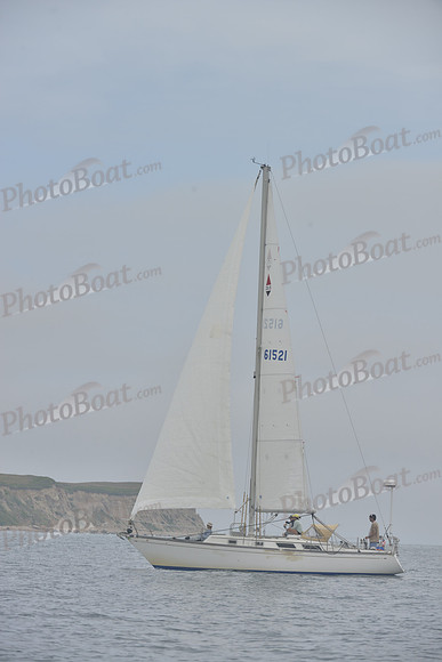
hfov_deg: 6.9
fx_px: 3681
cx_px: 221
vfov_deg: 10.3
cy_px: 331
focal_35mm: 200
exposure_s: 1/1000
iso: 280
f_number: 8
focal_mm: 200
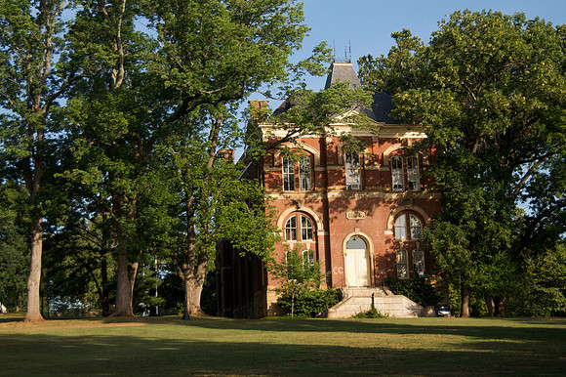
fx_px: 1061
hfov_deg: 29.9
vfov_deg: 20.1
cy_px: 188
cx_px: 283
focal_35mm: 68
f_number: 5.6
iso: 800
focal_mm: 45
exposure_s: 1/2500
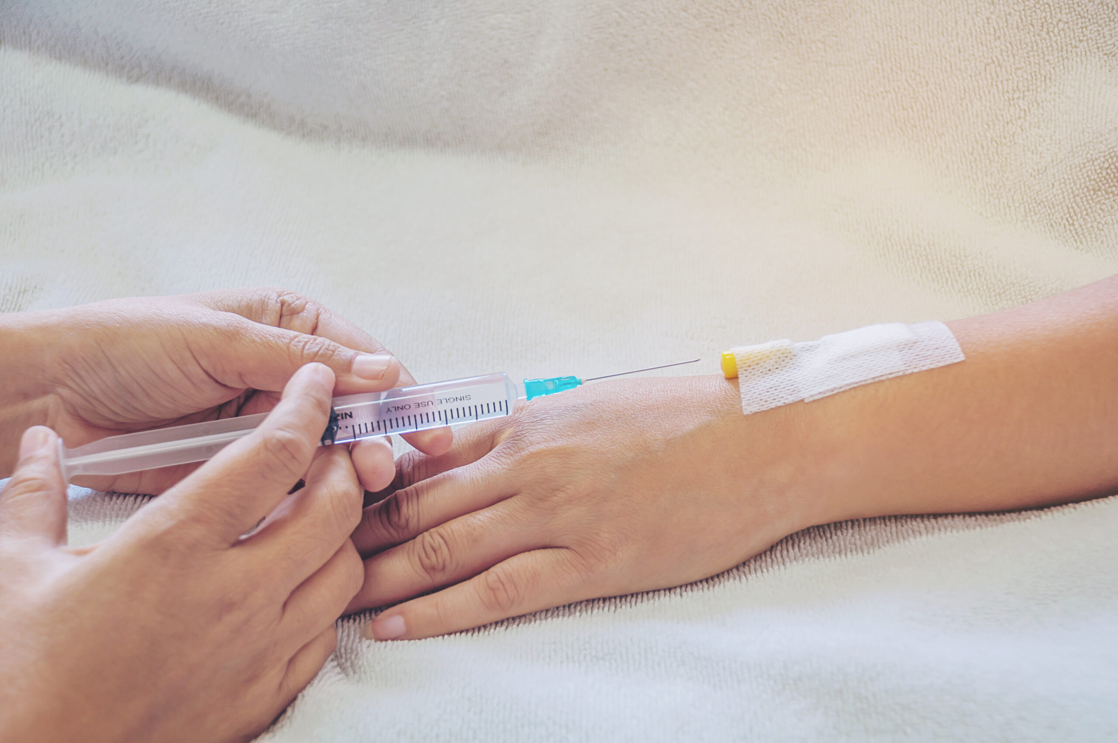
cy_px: 372
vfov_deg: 18.1
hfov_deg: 27.0
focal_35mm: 75
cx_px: 559
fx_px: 2326
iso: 100
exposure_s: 1/25
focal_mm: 50
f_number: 4.8
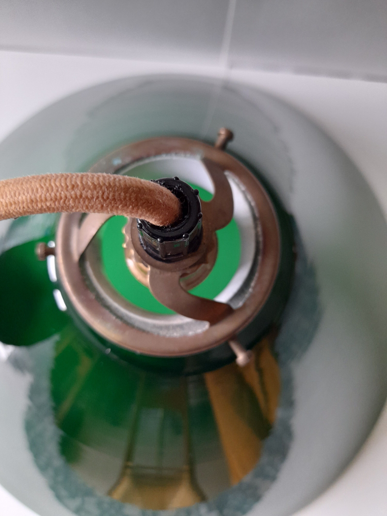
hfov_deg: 54.9
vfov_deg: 69.4
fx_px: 373
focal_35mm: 25
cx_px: 194
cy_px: 258
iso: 320
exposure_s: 1/50
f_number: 2
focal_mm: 4.6
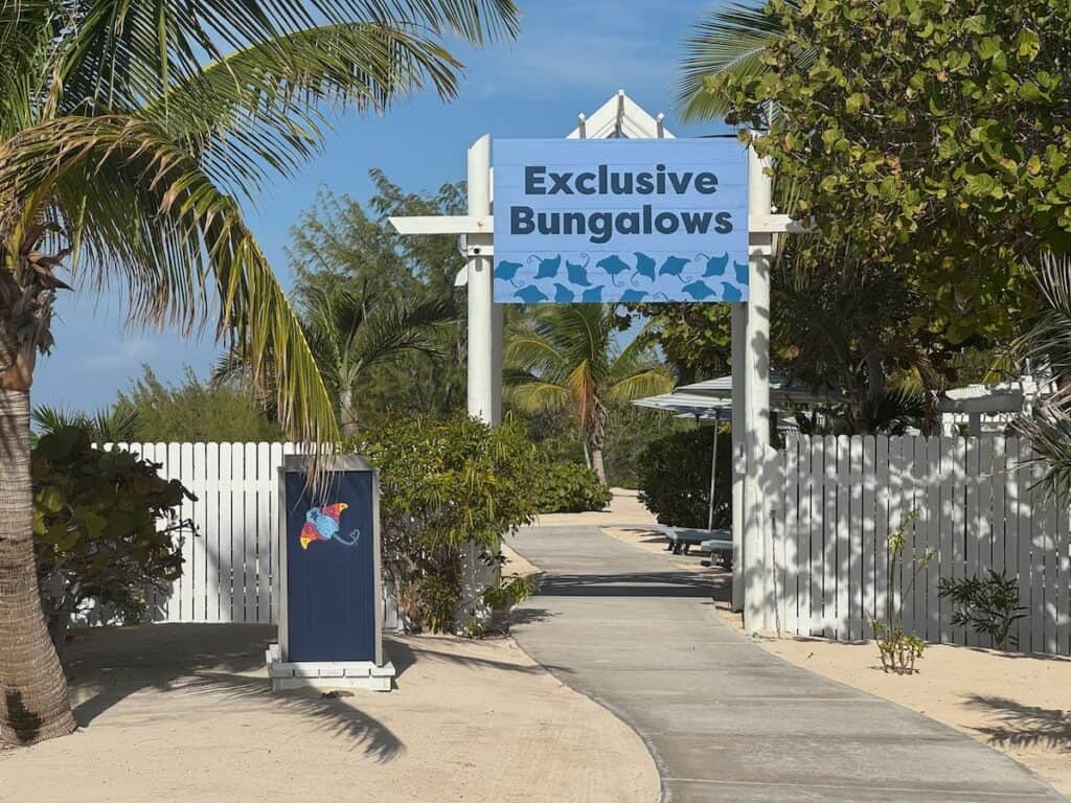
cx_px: 536
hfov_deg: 25.3
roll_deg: +0.4
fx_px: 2382
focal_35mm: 77
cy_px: 402
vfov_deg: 19.1
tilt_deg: +0.7
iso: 25
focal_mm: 9
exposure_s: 1/1727
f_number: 2.8
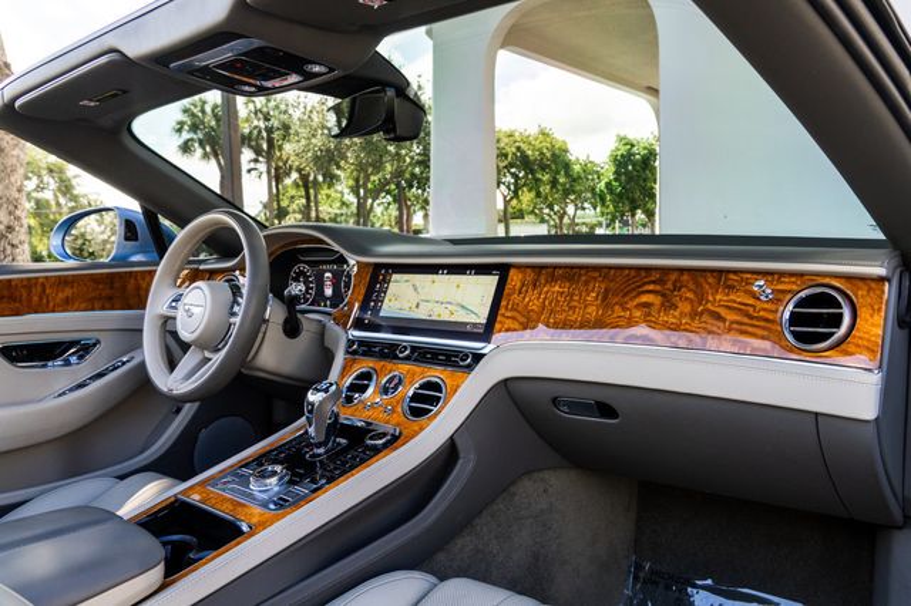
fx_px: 677
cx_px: 505
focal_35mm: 27
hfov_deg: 67.7
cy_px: 303
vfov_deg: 48.3
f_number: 8
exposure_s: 1/80
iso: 640
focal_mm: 24
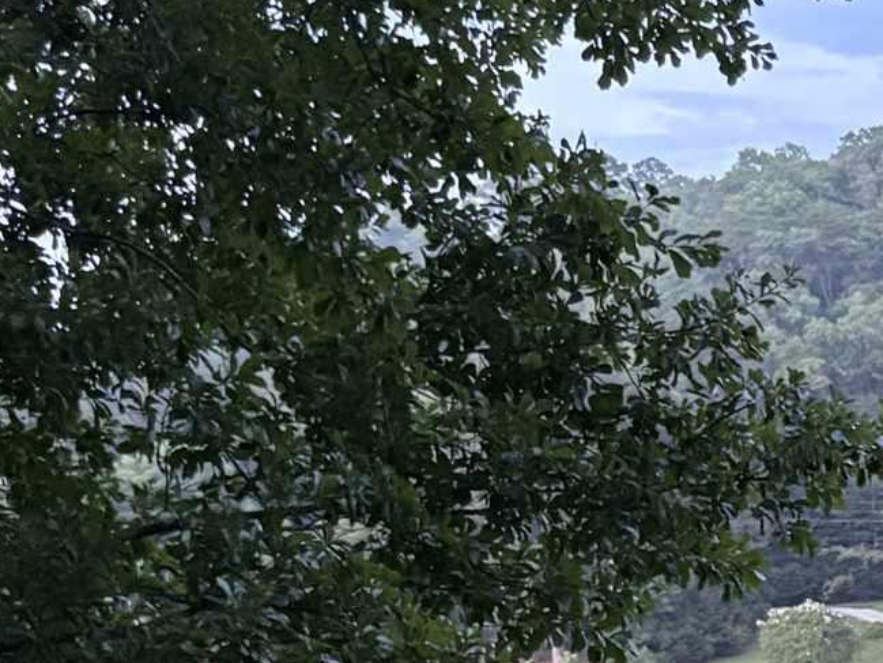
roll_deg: +2.6
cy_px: 671
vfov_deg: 11.9
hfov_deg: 14.8
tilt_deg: -2.3
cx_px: 1373
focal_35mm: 123
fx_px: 3138
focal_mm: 5.96
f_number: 1.6
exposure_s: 1/40
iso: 400
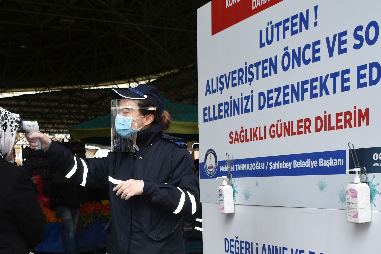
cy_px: 218
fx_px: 561
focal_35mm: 53
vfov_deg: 24.9
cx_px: 143
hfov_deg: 37.3
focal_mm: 18
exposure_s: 1/250
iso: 125
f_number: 3.5
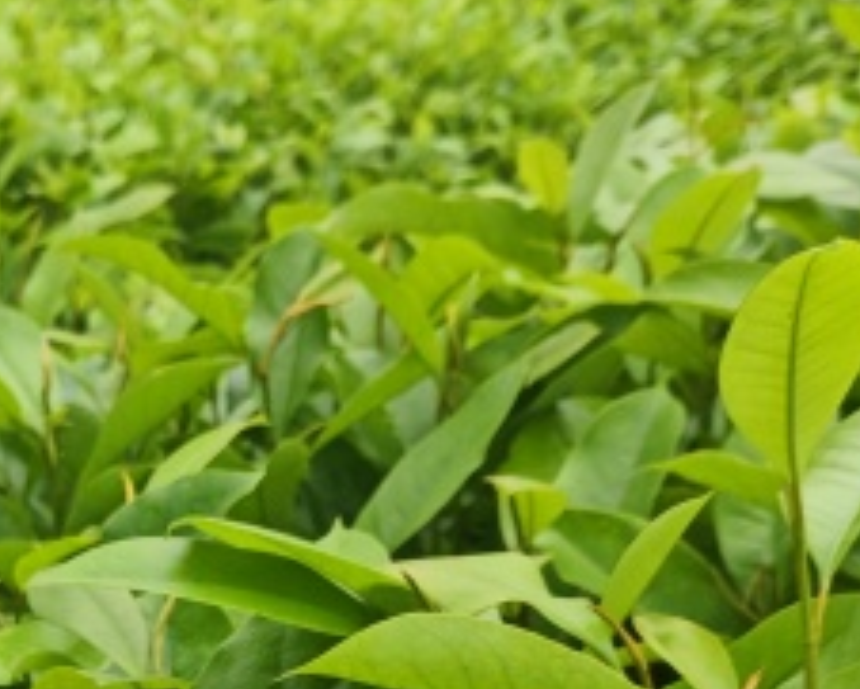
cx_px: 95
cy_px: 955
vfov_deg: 17.1
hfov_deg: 22.5
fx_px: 2113
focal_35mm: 83
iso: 50
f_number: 1.6
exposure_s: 1/549
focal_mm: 5.84
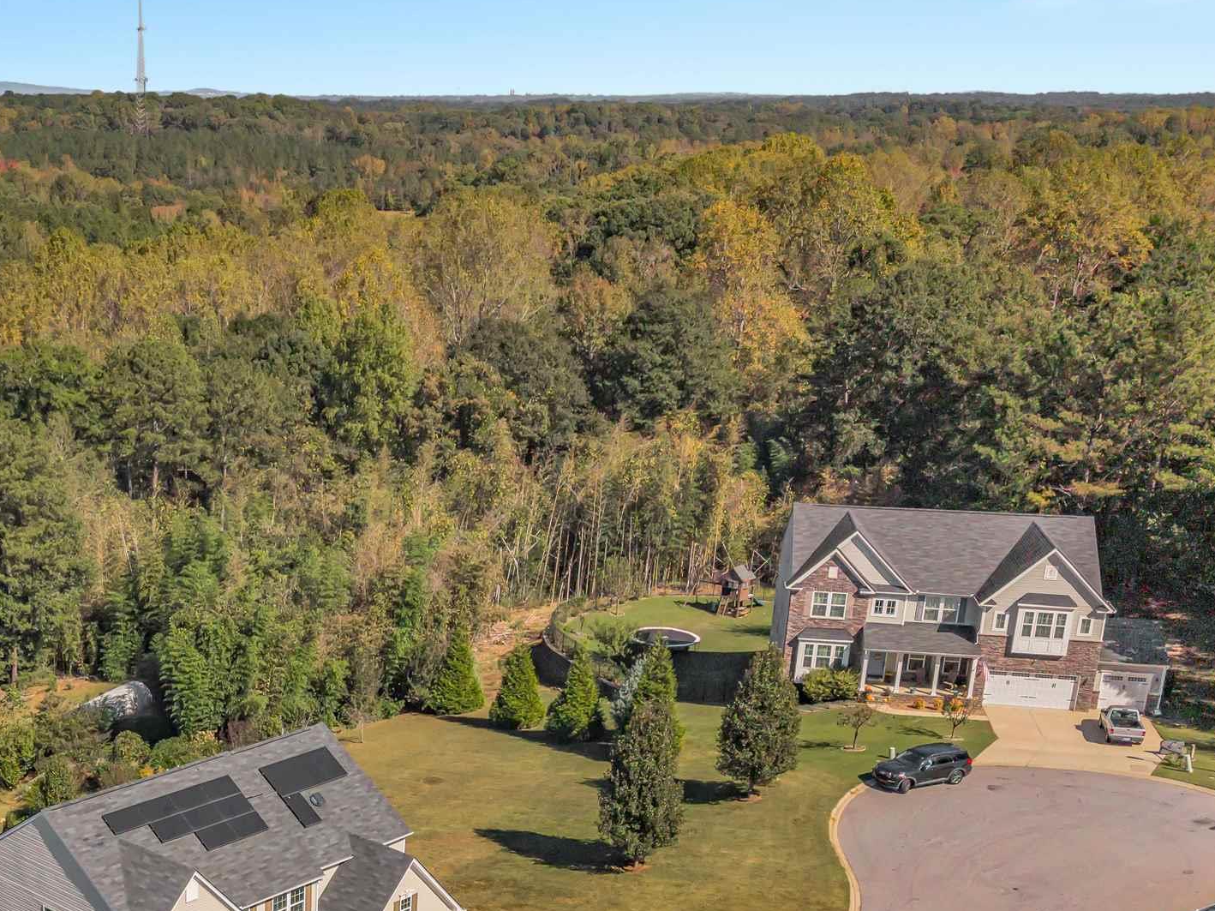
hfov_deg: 35.1
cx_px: 172
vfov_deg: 27.3
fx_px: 1825
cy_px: 770
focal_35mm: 52
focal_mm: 8.67
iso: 130
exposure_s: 1/8000
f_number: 1.8
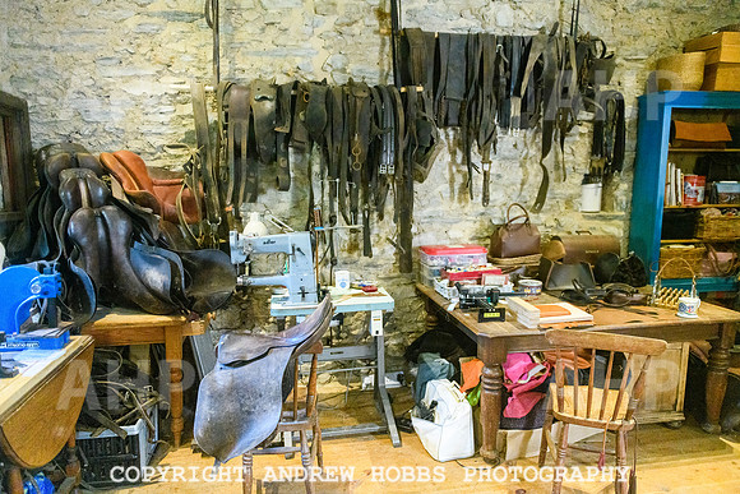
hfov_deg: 73.0
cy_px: 247
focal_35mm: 24
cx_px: 370
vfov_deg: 52.6
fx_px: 500
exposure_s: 1/100
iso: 3200
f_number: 3.2
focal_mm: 24
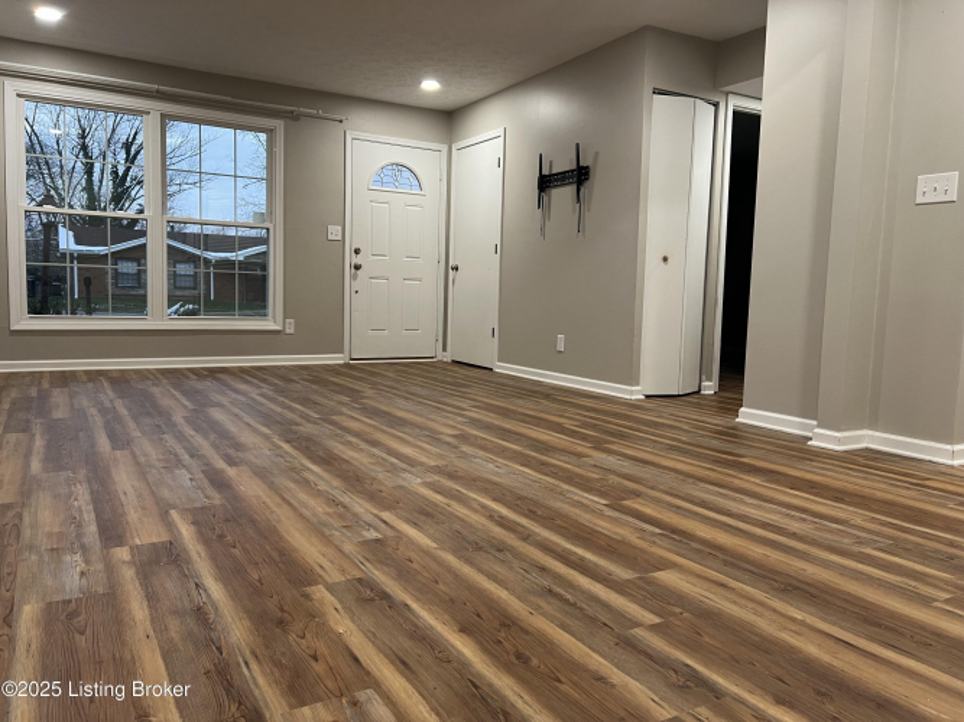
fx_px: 724
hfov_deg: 67.3
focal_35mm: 26
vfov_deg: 53.0
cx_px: 482
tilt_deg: -5.7
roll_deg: -0.6
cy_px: 361
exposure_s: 1/60
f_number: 1.5
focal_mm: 5.7
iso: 80
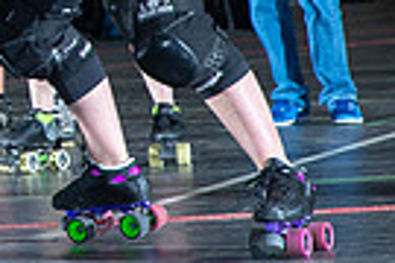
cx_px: -357
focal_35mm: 301
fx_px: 3302
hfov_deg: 6.7
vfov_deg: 4.5
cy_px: -104
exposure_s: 1/160
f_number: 8
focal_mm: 70
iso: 800
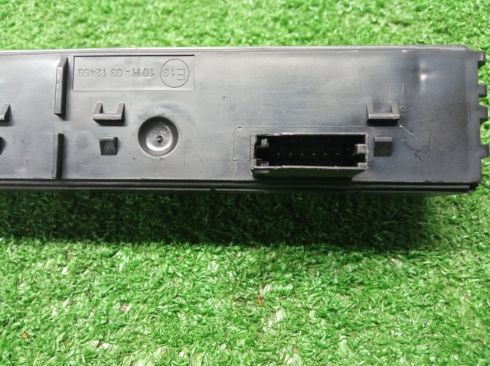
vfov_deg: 51.3
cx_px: 245
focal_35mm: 27
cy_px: 183
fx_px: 382
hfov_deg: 65.4
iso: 878
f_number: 2.2
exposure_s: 1/25
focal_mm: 3.79
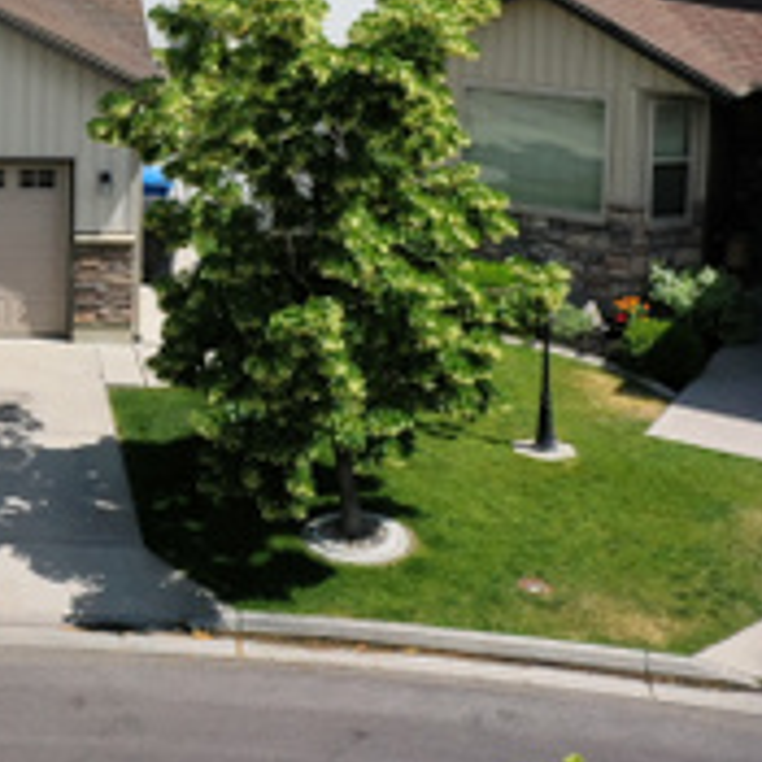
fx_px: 2167
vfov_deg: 19.1
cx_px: -205
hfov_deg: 18.6
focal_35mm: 87
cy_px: -72
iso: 100
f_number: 6.3
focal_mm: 10.26
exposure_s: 1/800
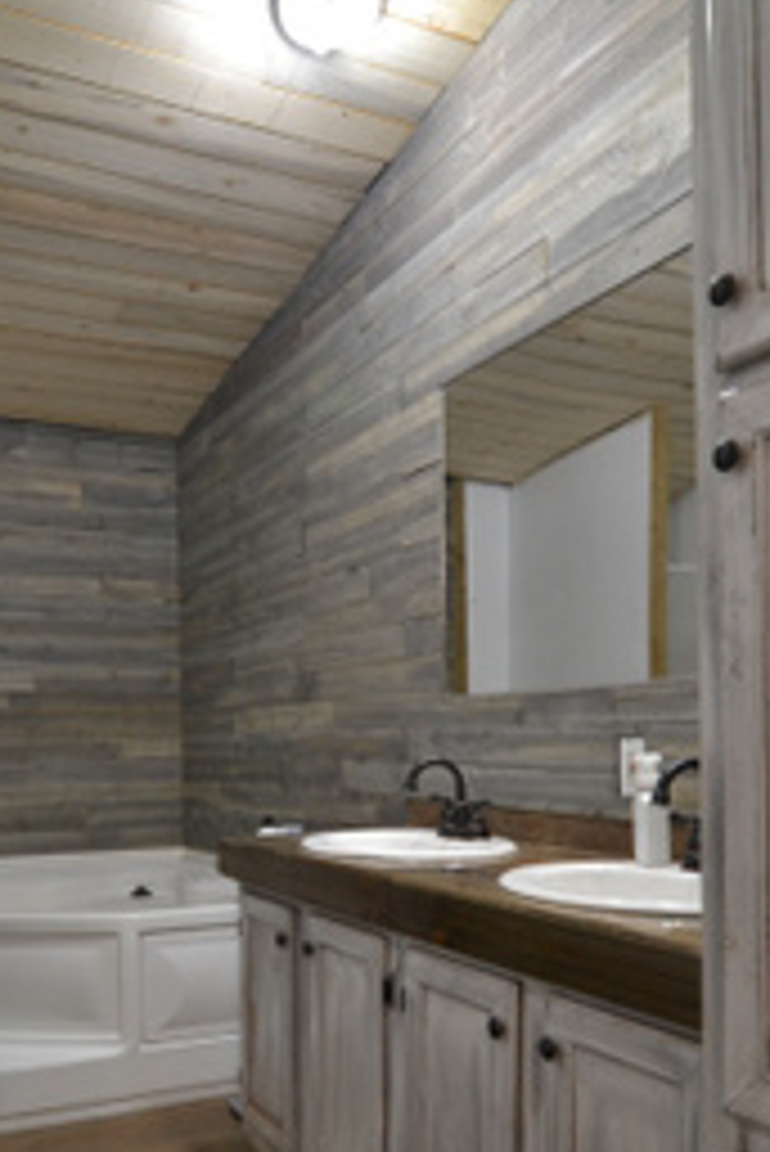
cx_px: 333
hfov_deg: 42.4
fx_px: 991
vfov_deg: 59.5
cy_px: 729
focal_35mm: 31
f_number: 2.8
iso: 640
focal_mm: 11
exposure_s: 1/60
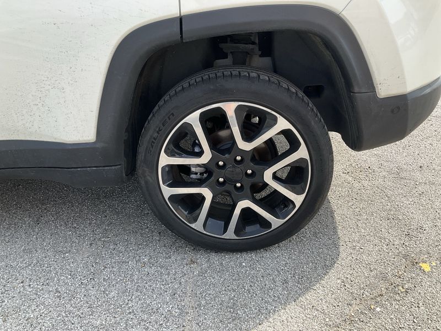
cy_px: 166
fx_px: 369
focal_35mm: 29
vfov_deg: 48.2
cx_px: 220
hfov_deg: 61.7
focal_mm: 3
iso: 25
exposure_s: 1/719
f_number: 1.8
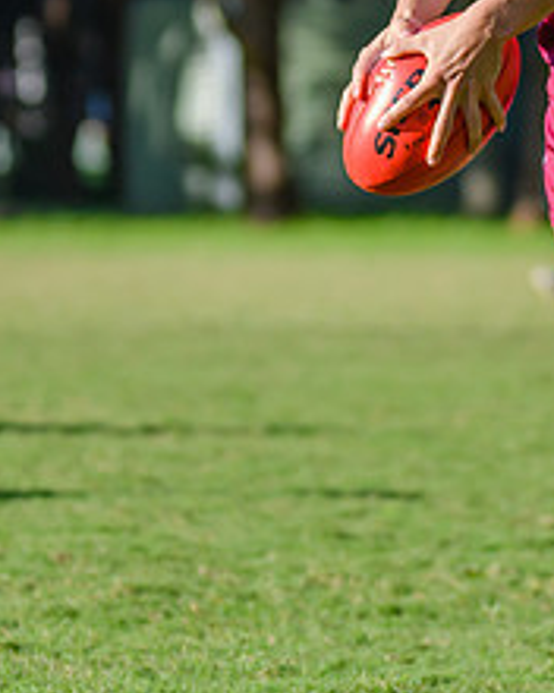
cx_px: 328
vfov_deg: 3.6
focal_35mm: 538
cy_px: -48
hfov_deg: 2.9
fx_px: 11026
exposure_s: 1/2500
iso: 800
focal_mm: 170
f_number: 4
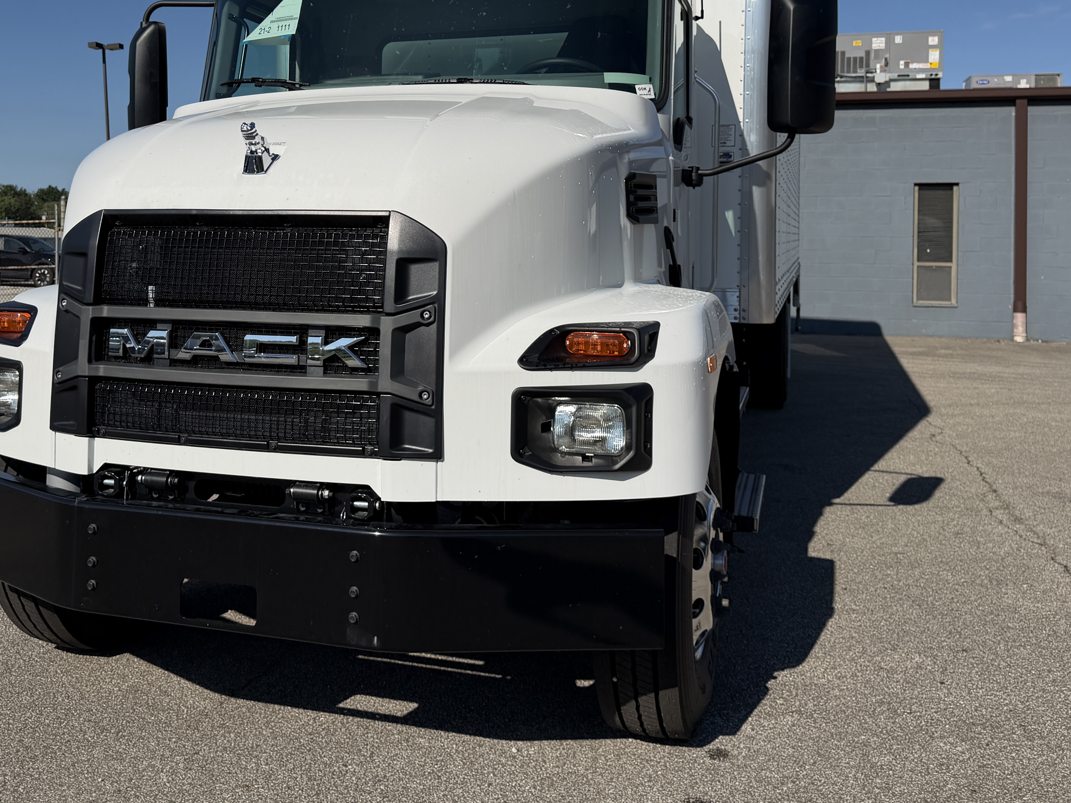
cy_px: 239
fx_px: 1114
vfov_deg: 39.0
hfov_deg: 50.9
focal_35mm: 36
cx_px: 413
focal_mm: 6.76
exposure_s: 1/9091
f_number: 1.78
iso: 80
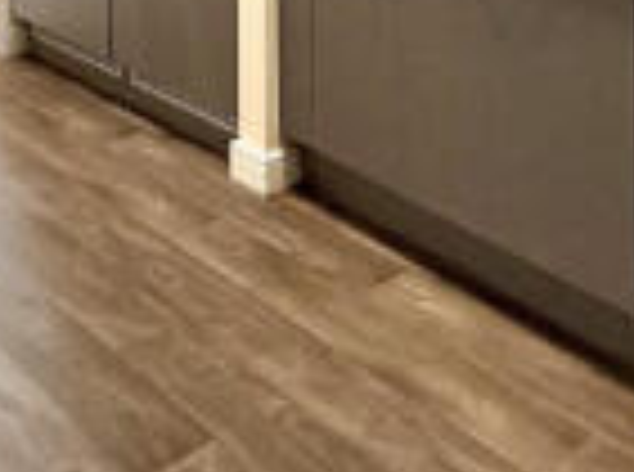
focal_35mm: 58
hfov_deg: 33.2
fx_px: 1060
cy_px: -344
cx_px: 241
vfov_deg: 19.6
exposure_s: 1/112
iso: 64
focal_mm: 2.22
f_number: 2.2
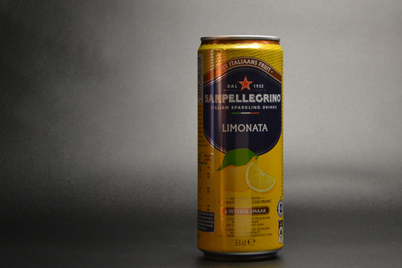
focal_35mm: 96
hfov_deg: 21.1
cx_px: 276
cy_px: 86
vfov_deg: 14.2
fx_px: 1072
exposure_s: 1/15
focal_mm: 42
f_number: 4.8
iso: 1100
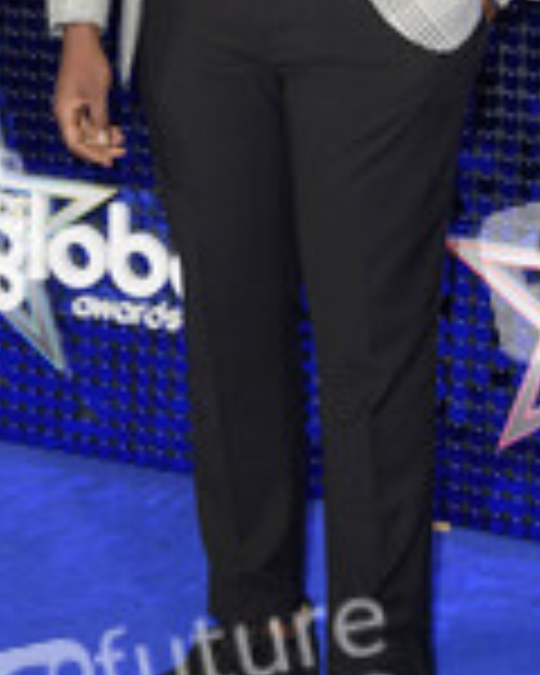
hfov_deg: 12.3
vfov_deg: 15.2
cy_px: 32
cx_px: 304
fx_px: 2497
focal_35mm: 125
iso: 800
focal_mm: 50
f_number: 5.6
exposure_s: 1/250
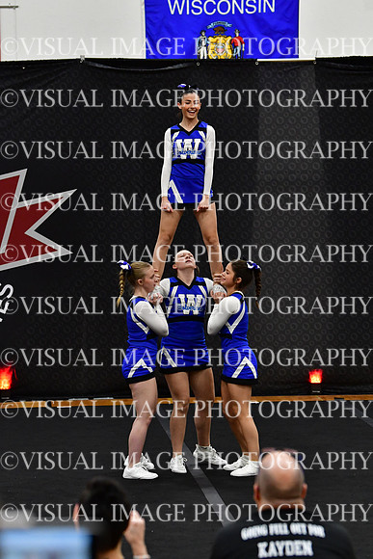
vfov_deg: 13.1
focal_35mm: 157
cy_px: 280
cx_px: 186
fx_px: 2438
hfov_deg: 8.7
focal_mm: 105
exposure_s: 1/500
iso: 4000
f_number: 4
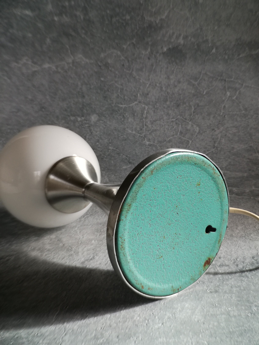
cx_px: 130
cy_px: 172
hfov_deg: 46.8
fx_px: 299
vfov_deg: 60.0
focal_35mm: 30
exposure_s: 1/110
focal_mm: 3.79
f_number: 2
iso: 50
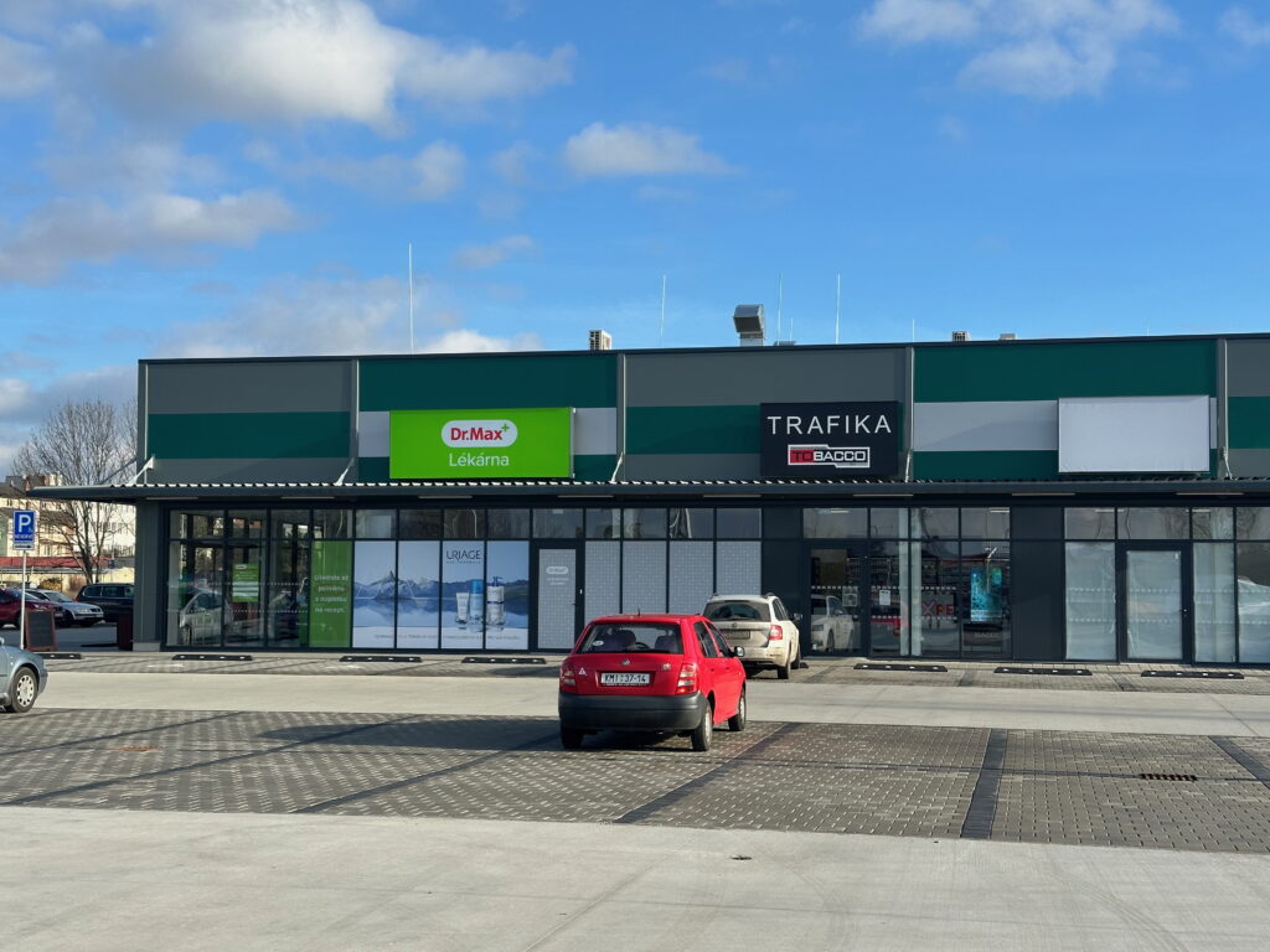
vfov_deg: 30.3
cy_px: 476
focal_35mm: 48
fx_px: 1761
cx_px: 635
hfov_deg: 39.7
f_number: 1.78
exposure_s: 1/2732
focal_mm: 6.86
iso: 64
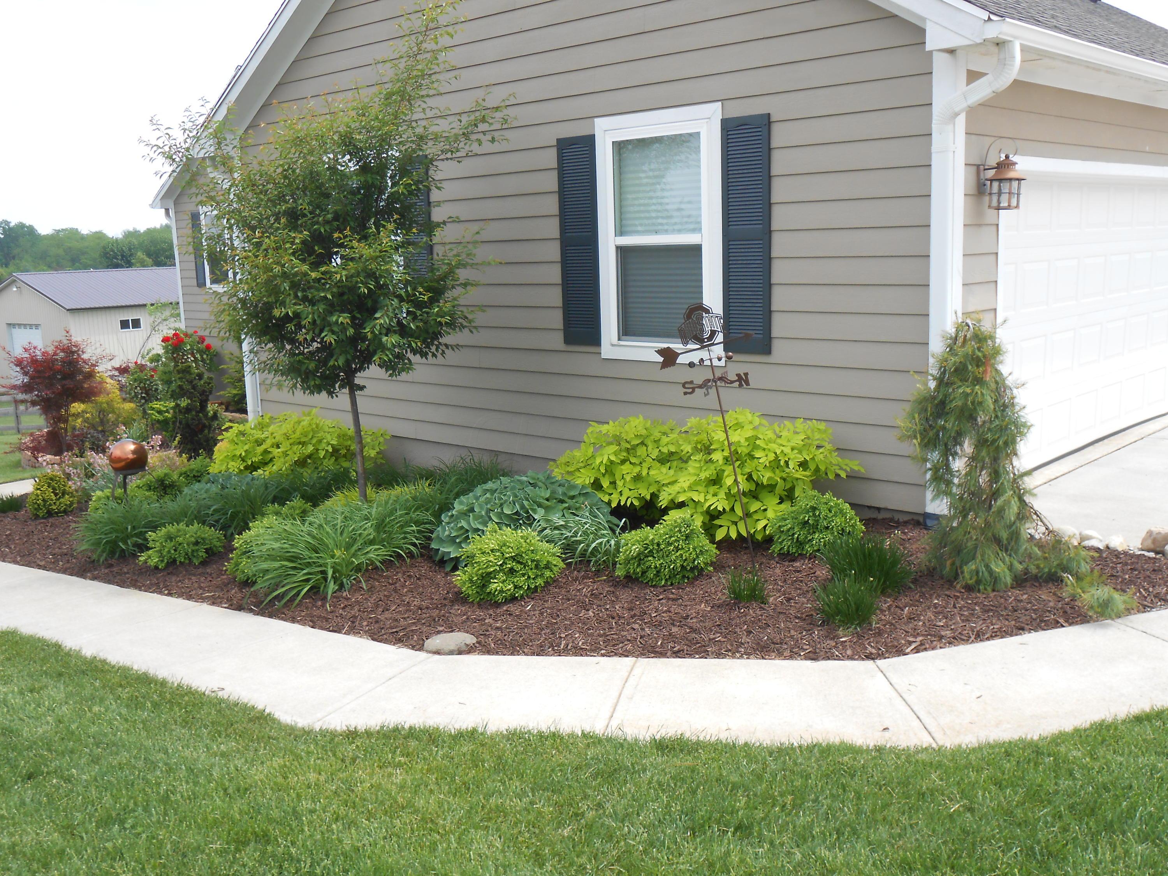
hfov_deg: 54.0
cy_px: 438
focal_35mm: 34
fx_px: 1147
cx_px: 584
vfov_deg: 41.8
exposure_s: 1/250
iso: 80
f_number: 3.9
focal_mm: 6
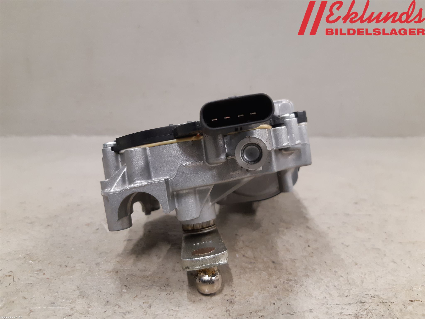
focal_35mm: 26
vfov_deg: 53.1
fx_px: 319
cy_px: 160
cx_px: 212
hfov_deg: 67.3
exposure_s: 1/50
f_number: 1.7
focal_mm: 3.93
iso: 200
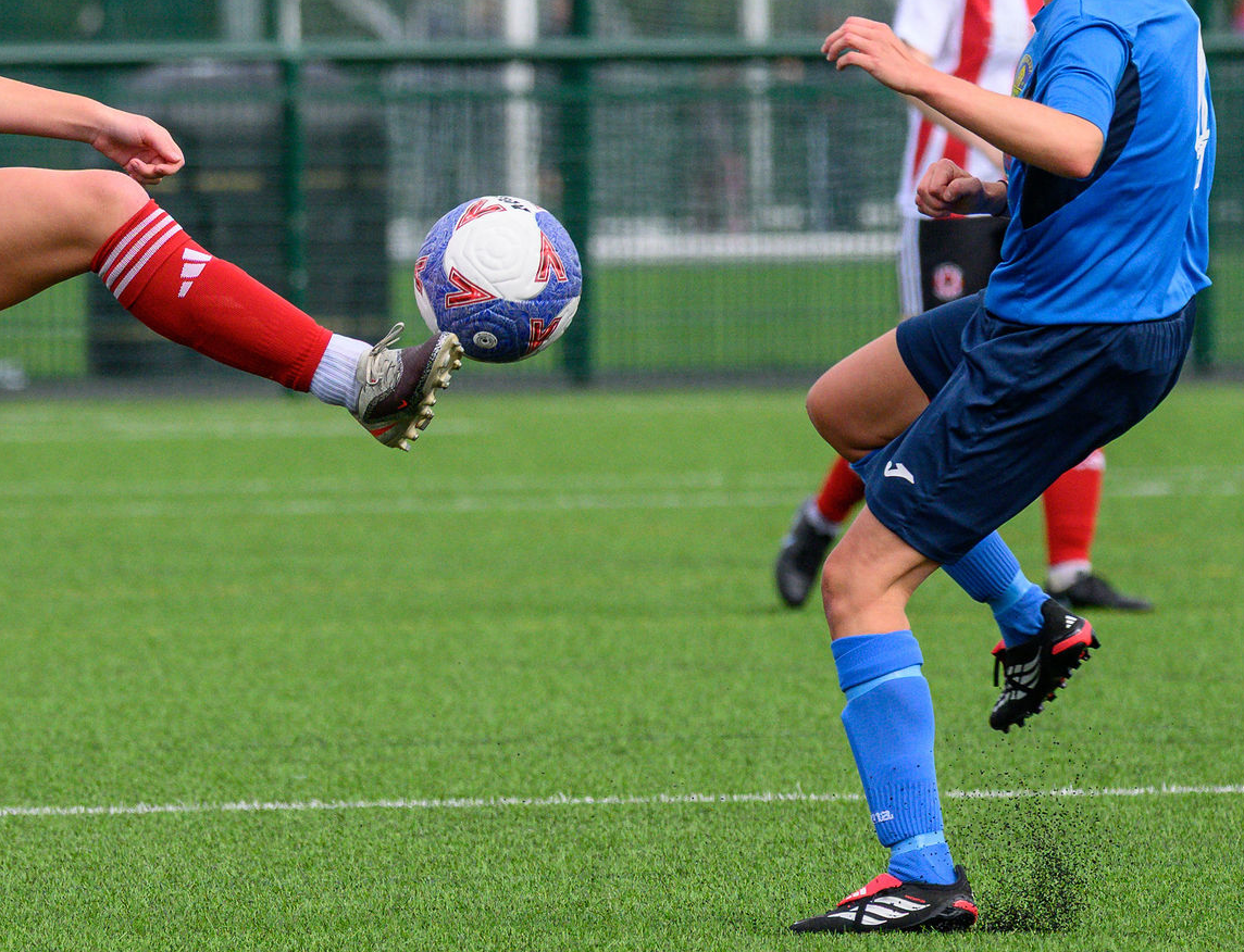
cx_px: -156
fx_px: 30163
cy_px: -110
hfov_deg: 2.4
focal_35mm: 833
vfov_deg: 1.8
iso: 560
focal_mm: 230
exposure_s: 1/2000
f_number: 5
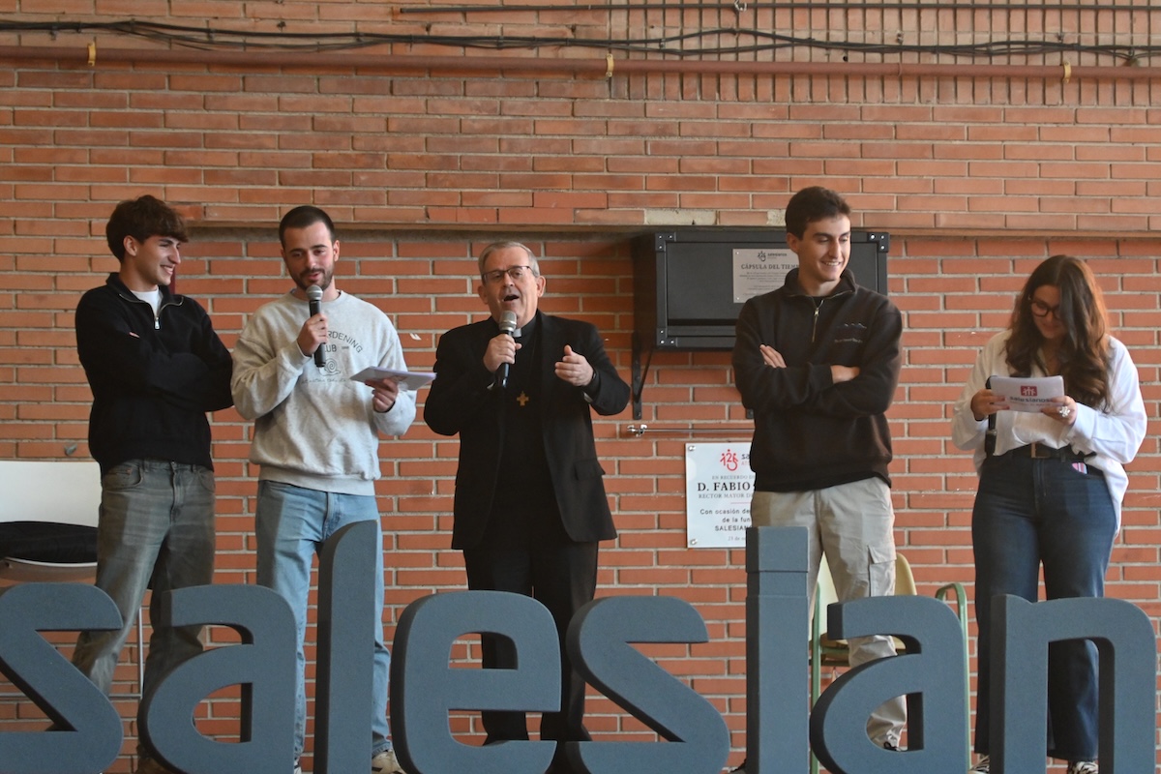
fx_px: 9674
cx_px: 580
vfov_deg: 4.6
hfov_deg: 6.9
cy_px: 387
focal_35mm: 300
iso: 3200
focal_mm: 200
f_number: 5.6
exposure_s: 1/160
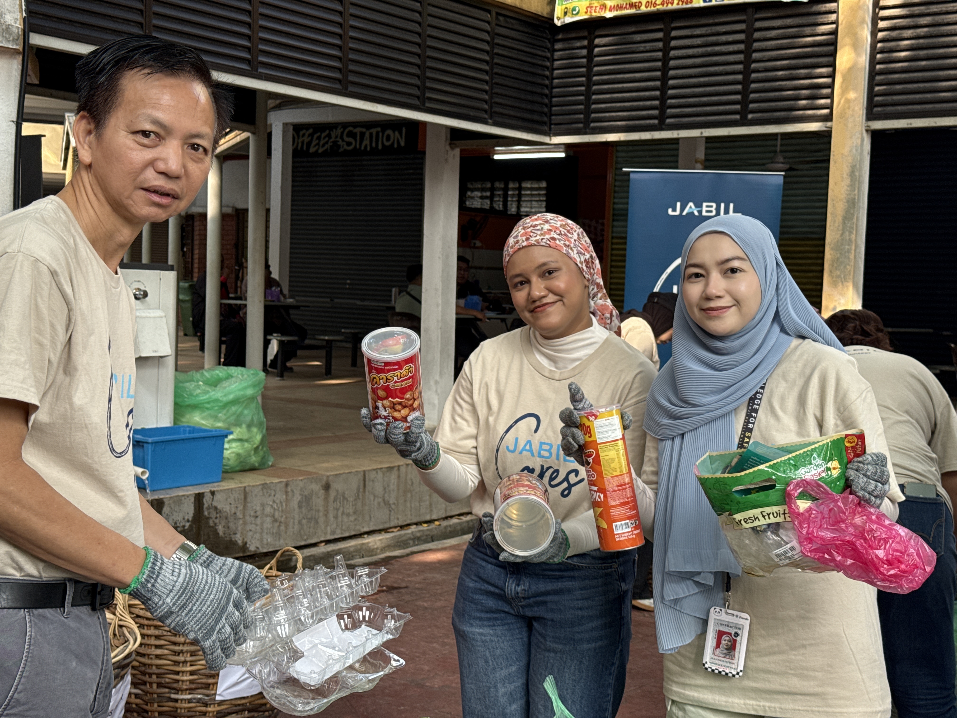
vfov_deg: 30.3
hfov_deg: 39.7
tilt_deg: -2.6
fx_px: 1327
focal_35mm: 48
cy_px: 359
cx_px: 478
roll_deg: -2.0
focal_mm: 6.76
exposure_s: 1/248
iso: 80
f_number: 1.78
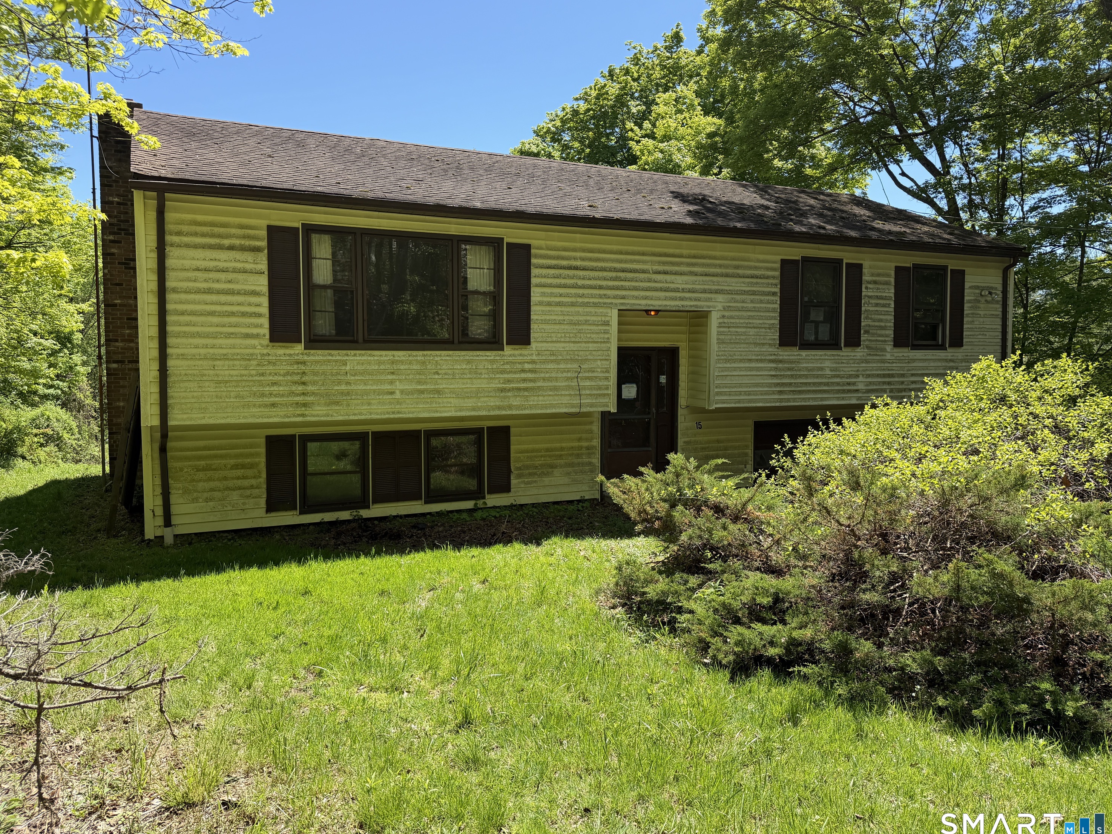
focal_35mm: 25
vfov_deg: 54.9
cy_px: 409
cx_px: 534
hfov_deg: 69.4
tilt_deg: -3.3
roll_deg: +0.6
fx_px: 803
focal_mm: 6.76
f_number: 1.78
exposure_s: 1/1901
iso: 100
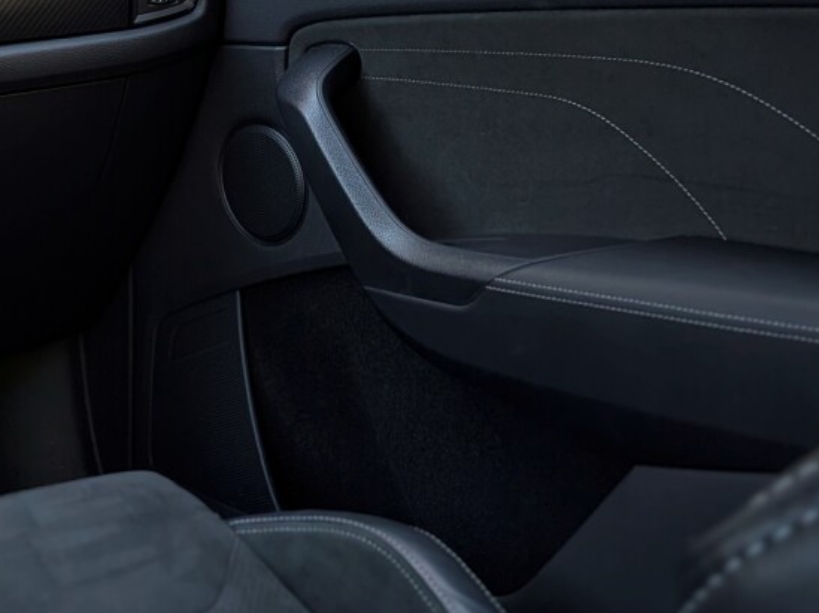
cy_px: 75
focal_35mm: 70
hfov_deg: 26.9
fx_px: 1655
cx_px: 97
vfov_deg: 20.6
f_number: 1.7
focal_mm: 4.53
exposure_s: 1/90
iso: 47
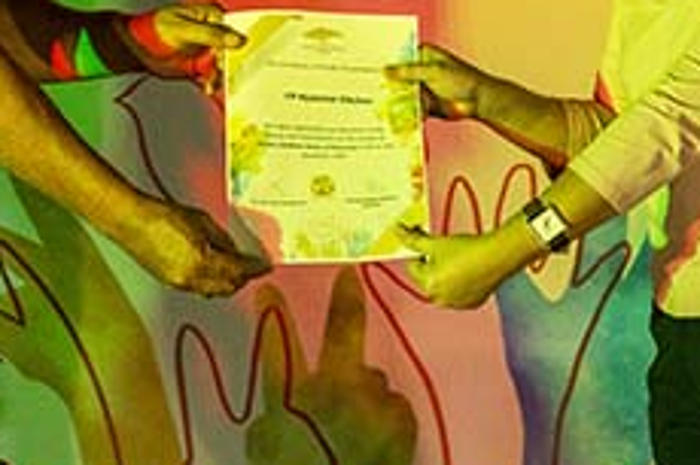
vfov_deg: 8.2
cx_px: 186
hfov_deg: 12.3
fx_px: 3245
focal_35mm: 167
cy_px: 167
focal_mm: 40
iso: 4000
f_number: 4.5
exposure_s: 1/250
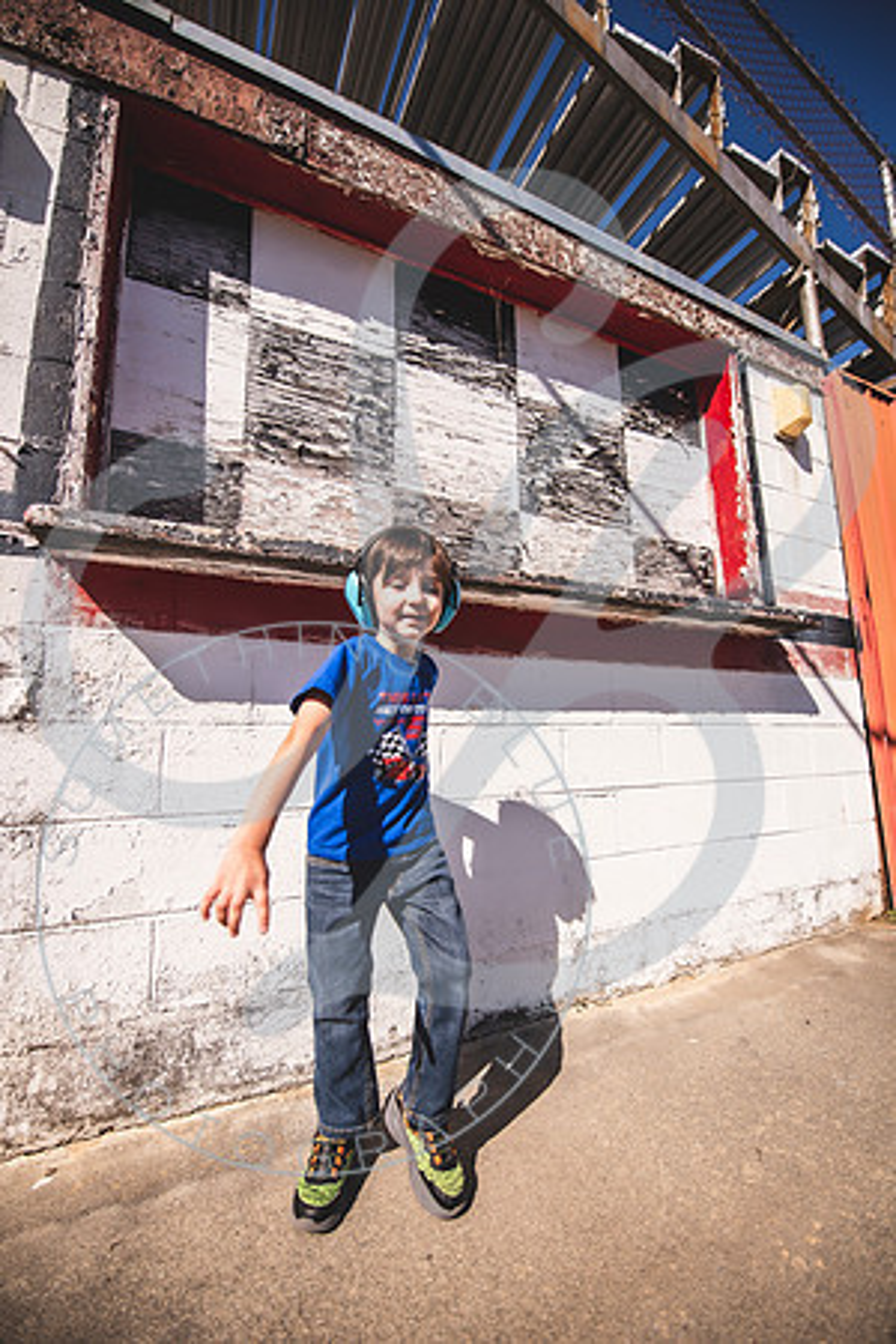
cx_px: 448
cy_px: 672
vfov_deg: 104.3
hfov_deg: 81.2
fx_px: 523
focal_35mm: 14
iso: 100
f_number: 2.8
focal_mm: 14
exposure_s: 1/2500
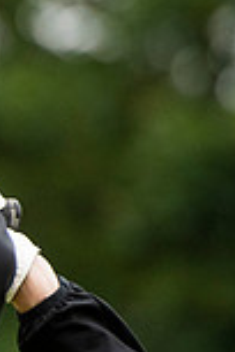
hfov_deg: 1.2
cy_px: 289
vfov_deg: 1.8
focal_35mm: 1141
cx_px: -415
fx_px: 11171
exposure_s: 1/1000
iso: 1600
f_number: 4
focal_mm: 200
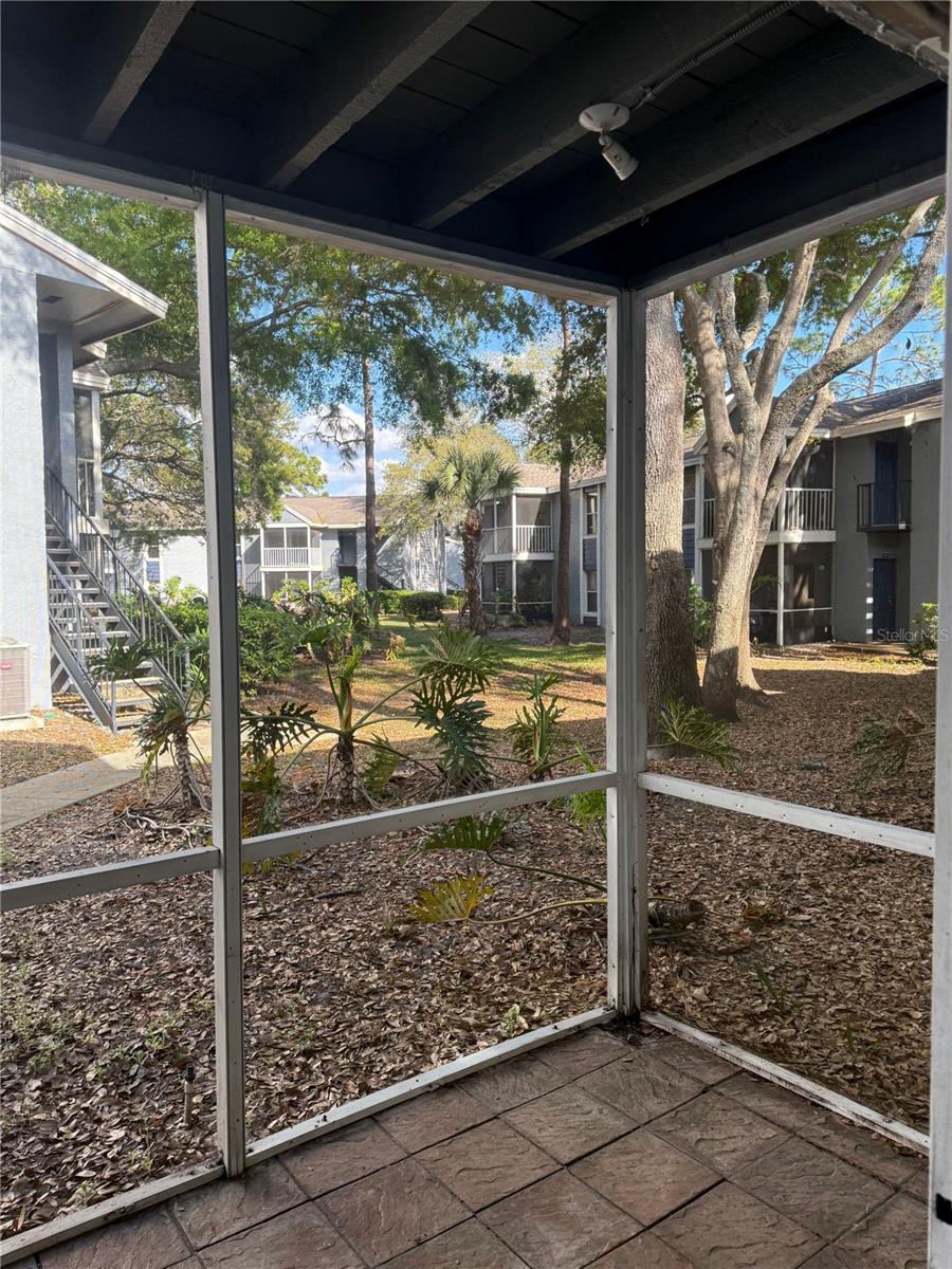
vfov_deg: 71.6
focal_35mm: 24
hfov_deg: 56.8
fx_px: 880
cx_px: 476
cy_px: 634
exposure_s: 1/555
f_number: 1.78
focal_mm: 6.76
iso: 100
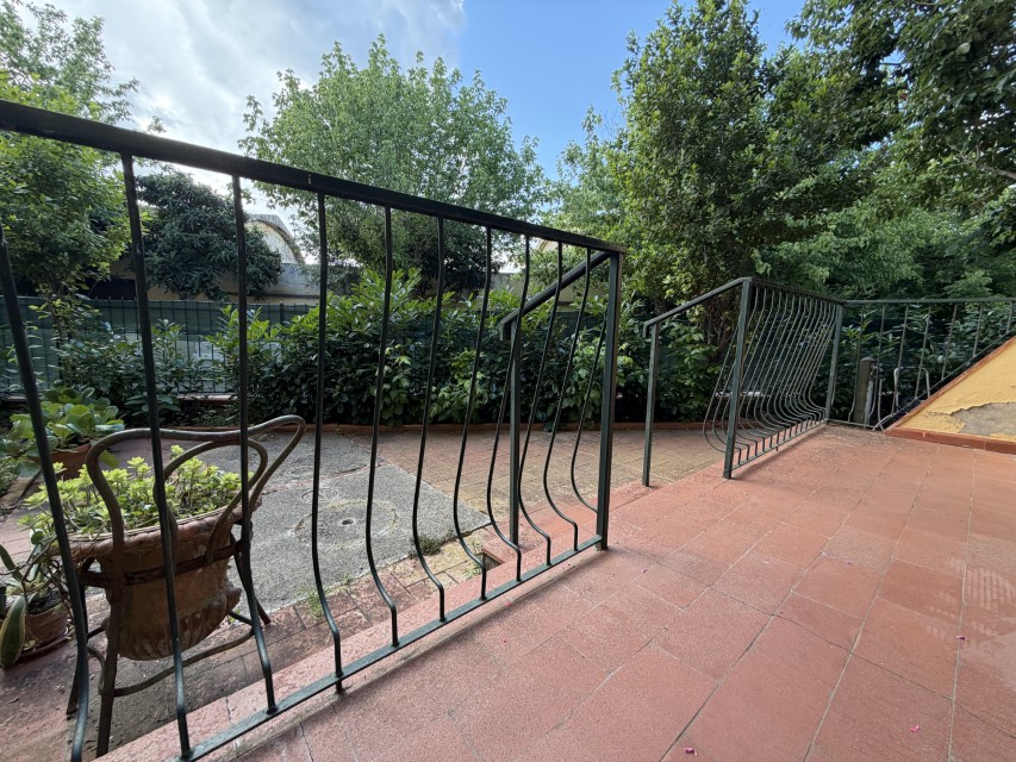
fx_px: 411
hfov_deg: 102.1
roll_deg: -0.9
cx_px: 508
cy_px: 381
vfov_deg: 85.7
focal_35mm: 14
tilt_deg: -6.8
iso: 80
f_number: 2.2
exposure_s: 1/121
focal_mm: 2.22
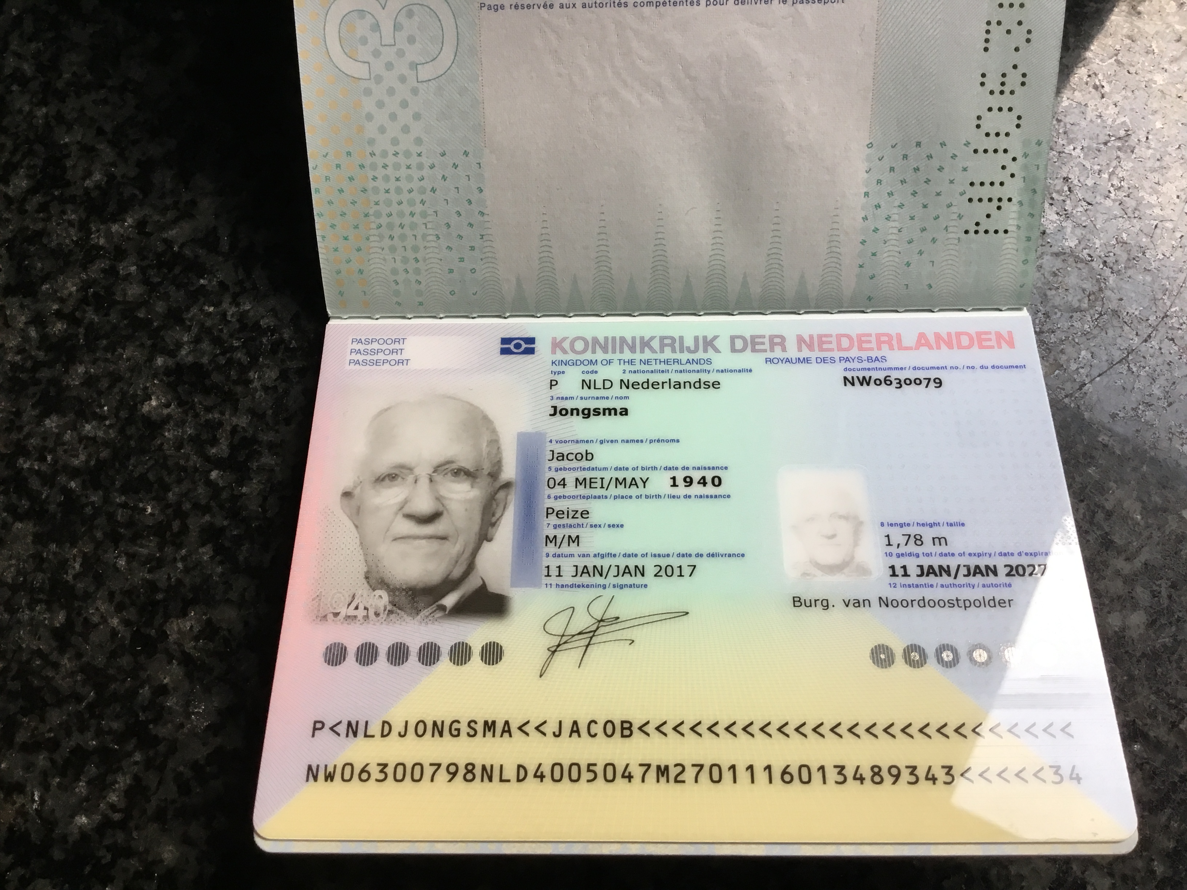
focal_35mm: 31
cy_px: 445
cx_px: 594
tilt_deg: -75.8
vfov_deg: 45.4
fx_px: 1063
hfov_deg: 58.4
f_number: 2.4
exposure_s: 1/33
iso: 25
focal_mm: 3.3
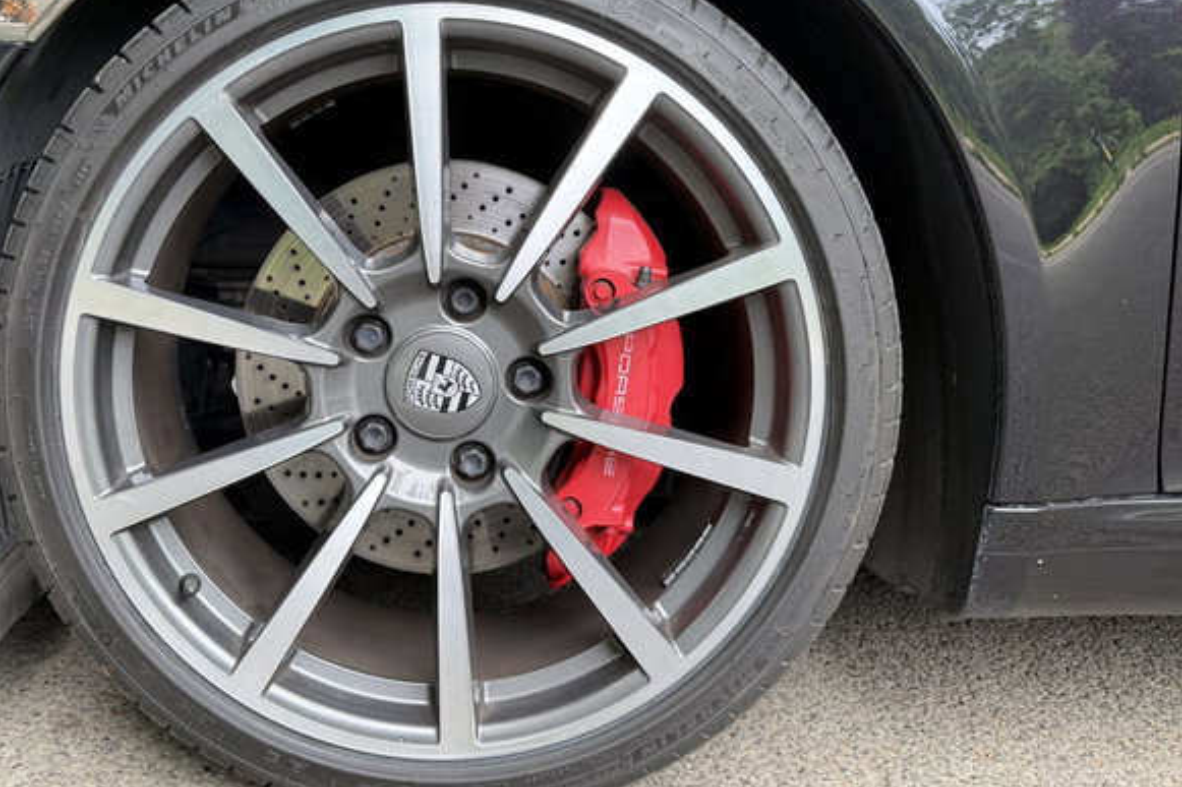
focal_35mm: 33
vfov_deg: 39.7
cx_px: 452
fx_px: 1083
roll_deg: +0.0
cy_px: 299
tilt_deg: -7.9
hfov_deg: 56.6
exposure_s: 1/132
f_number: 1.78
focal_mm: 6.76
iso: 100
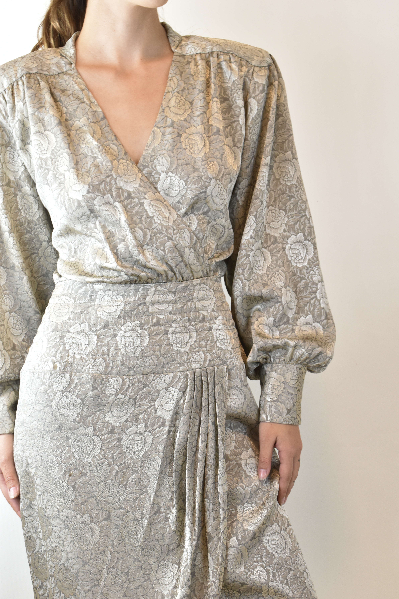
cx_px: 200
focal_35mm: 60
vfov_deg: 33.4
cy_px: 300
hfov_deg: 22.6
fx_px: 997
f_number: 13
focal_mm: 40
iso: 1000
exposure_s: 1/25
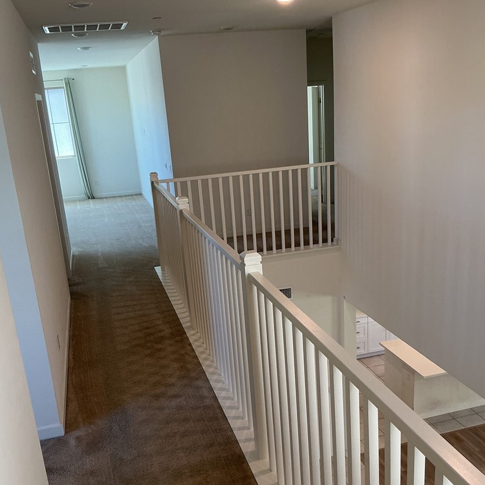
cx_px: 239
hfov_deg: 47.2
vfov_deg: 47.1
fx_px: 555
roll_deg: +4.2
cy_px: 271
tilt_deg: -16.8
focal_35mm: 35
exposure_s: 1/60
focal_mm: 3
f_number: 1.8
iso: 40
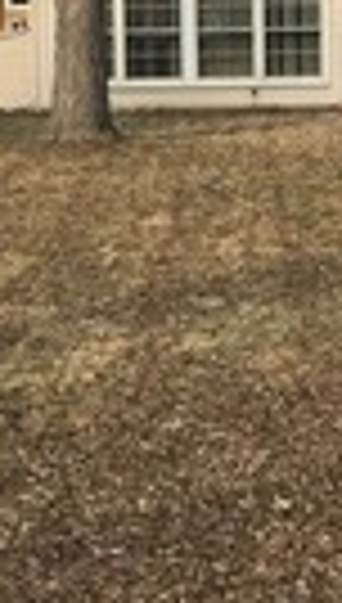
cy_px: 122
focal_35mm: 109
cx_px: 171
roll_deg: +1.2
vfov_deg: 19.4
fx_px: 1746
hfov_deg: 11.2
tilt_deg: -3.6
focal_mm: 3.99
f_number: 1.8
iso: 20
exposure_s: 1/1064
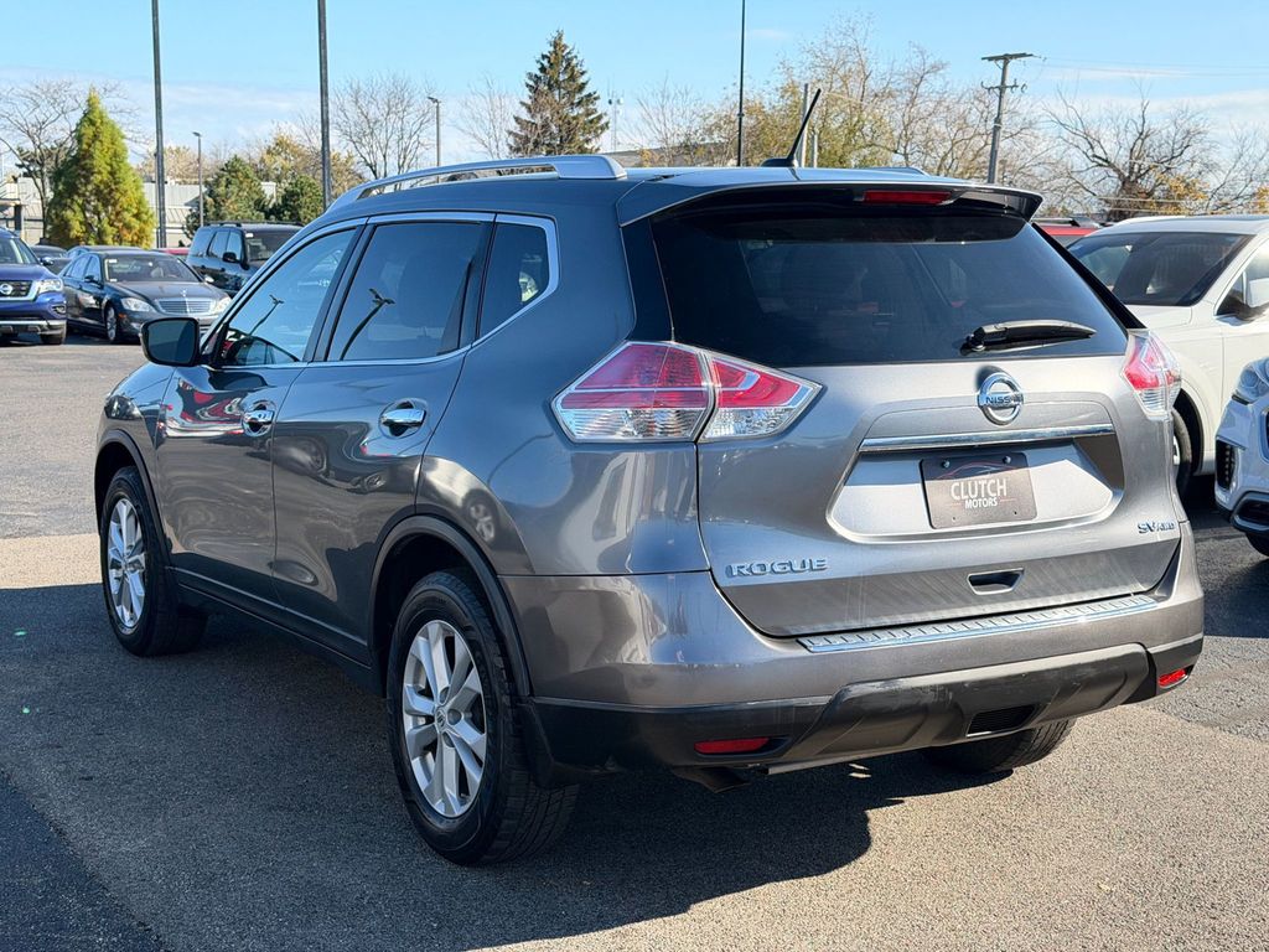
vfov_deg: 30.3
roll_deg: -0.3
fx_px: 1760
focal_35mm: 48
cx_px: 634
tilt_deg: -6.5
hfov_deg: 39.7
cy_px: 476
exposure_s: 1/2342
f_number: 1.78
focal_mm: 6.76
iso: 80
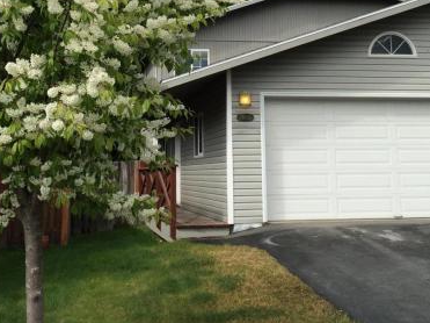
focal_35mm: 60
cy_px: 27
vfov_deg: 23.7
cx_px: 225
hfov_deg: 32.2
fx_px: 745
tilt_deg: +9.3
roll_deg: +2.4
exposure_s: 1/1208
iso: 32
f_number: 2.2
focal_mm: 4.15
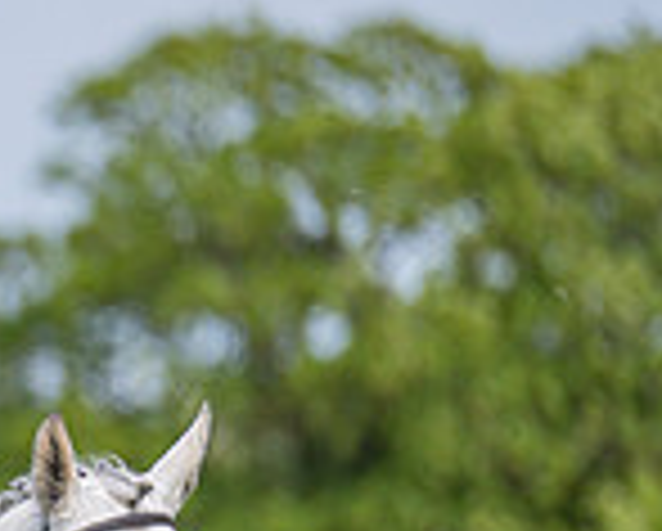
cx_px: -1011
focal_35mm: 1099
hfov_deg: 1.8
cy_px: 813
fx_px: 21561
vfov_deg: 1.4
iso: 100
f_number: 2.8
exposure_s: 1/1600
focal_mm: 190
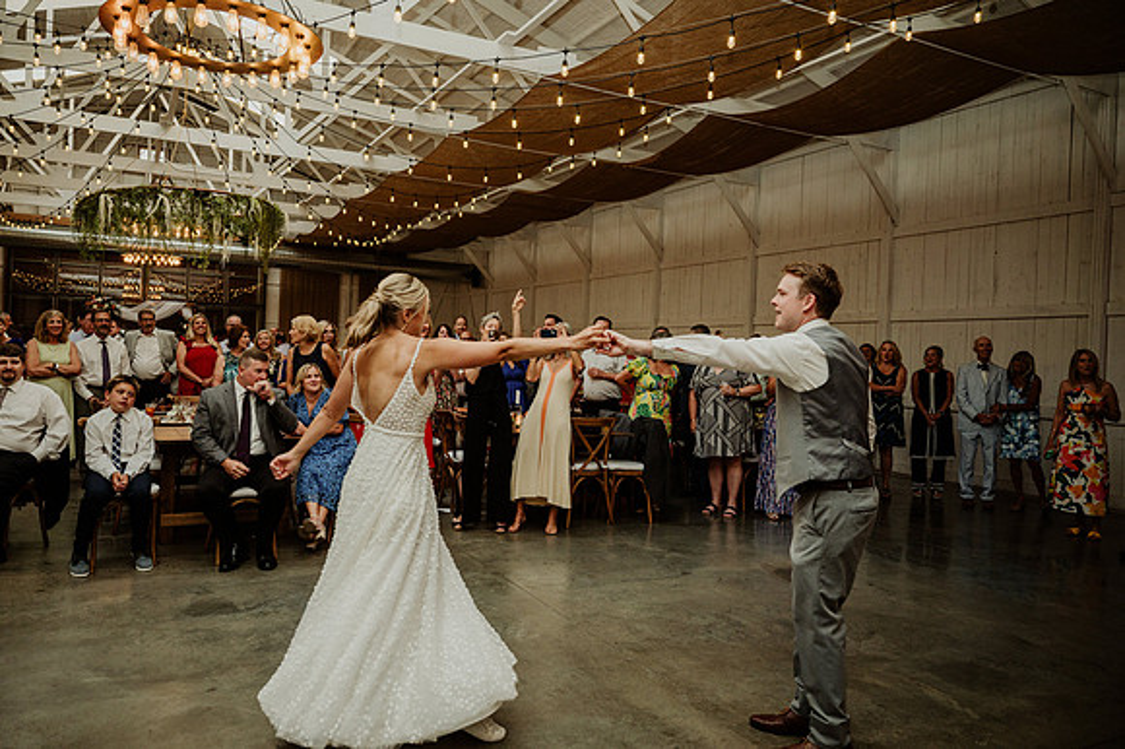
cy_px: 353
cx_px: 528
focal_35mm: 25
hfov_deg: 70.4
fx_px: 796
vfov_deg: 50.4
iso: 125
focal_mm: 24
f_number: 2.8
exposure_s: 1/200
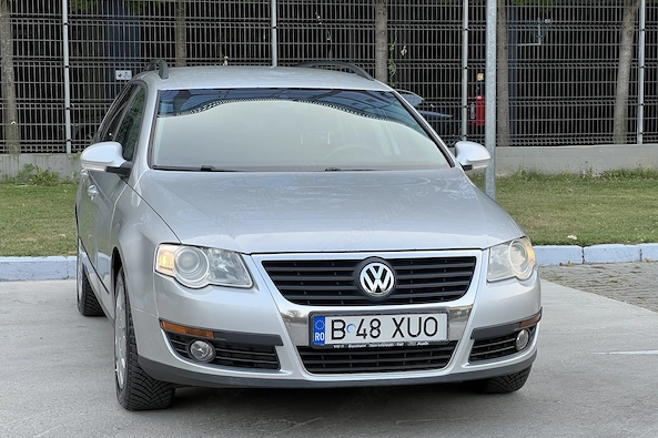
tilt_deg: -3.6
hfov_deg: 25.1
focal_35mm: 81
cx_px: 332
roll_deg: +0.0
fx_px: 1480
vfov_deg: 16.8
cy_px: 224
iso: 80
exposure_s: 1/99
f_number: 2.8
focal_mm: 9
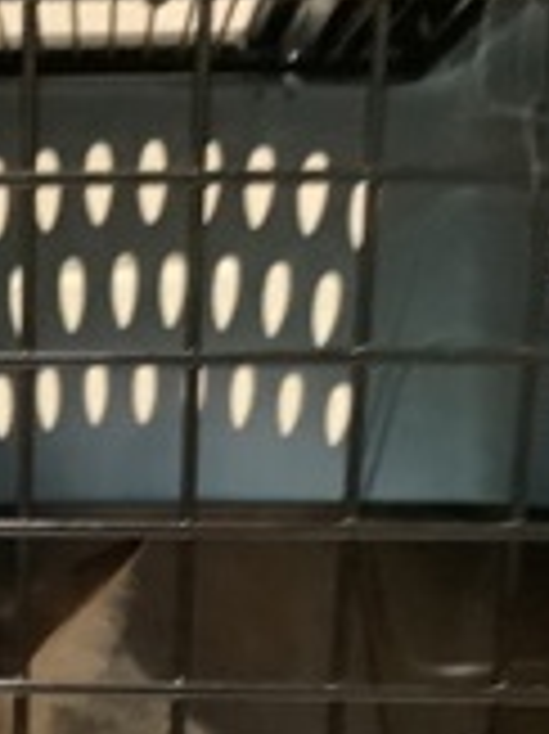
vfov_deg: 22.7
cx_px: -61
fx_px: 1694
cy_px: 851
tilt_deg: -13.8
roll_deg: -0.5
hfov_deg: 17.7
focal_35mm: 80
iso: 500
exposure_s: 1/30
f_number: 2.4
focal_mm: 3.3
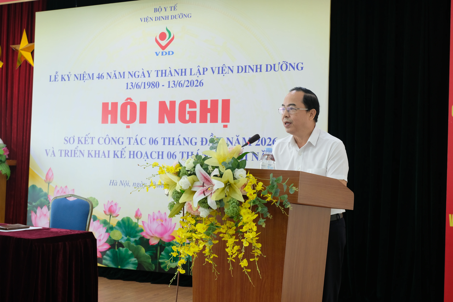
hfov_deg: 38.9
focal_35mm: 51
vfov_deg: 26.5
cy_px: 151
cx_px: 226
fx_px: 642
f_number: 5
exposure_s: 1/30
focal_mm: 34.3
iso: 800
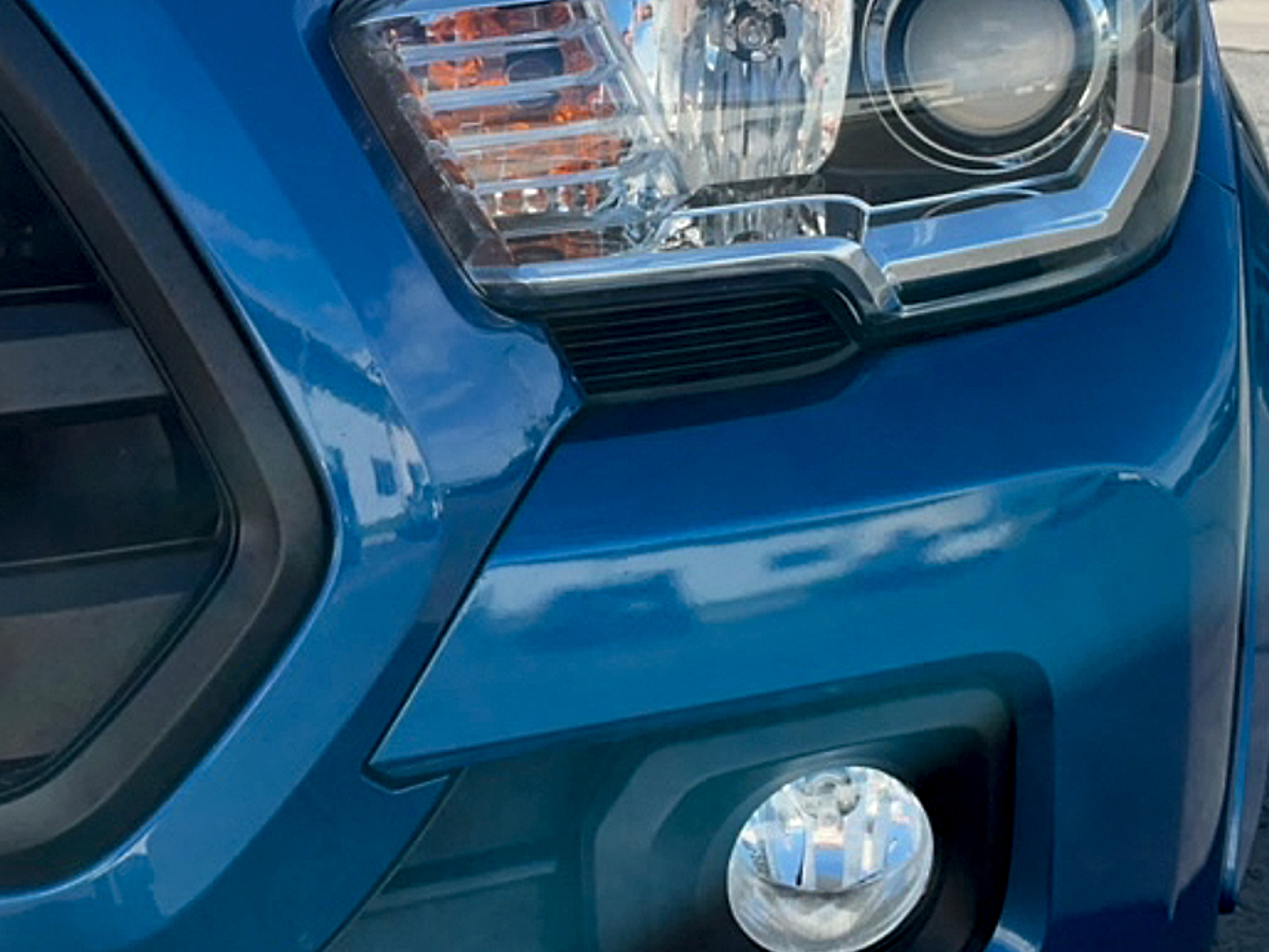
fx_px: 2053
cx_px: 666
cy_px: 287
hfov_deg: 34.3
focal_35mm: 56
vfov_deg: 25.9
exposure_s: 1/562
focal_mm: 3
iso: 25
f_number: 1.8
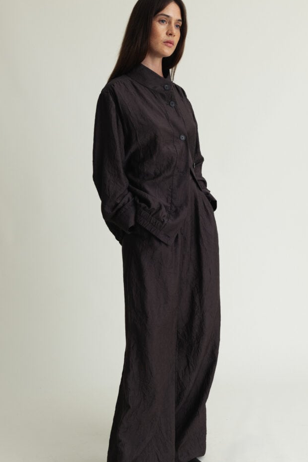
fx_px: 577
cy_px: 234
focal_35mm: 45
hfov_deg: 29.9
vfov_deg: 43.6
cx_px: 155
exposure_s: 1/200
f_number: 8
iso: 200
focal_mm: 35
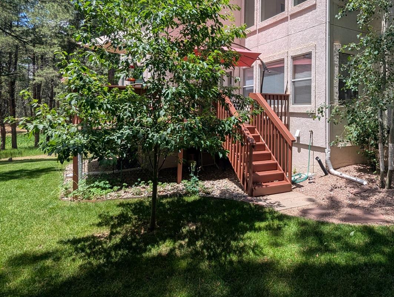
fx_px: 274
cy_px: 97
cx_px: 260
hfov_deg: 69.7
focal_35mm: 24
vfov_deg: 55.6
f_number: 2.2
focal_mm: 2.35
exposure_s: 1/1058
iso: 51
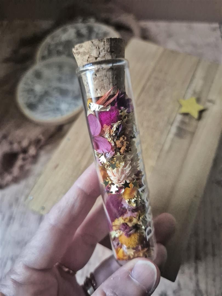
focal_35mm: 23
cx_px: 111
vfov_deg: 73.9
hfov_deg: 58.9
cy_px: 148
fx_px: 197
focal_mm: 5.4
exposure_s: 1/100
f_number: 1.8
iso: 1250
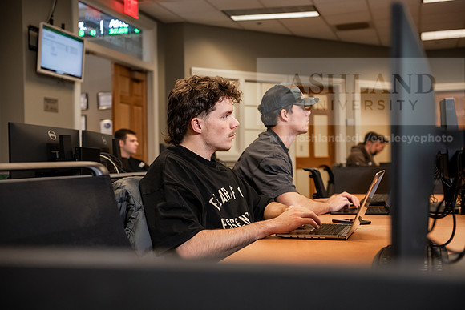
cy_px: 155
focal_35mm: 48
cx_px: 232
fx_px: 620
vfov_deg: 28.1
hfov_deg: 41.1
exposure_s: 1/125
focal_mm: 48
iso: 800
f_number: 3.2
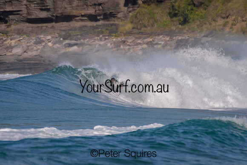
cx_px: 121
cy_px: 71
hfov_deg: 1.8
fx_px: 7884
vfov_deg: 1.2
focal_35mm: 1149
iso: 640
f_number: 11
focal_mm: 1000
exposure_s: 1/2000
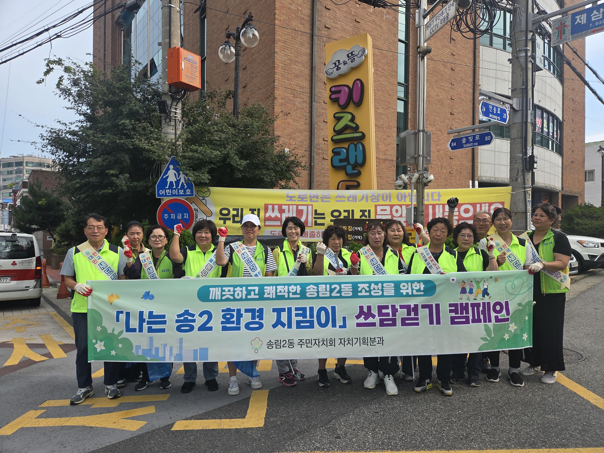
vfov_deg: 58.9
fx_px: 401
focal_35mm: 23
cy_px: 226
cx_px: 302
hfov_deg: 73.9
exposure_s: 1/2252
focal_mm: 5.4
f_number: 1.8
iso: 80
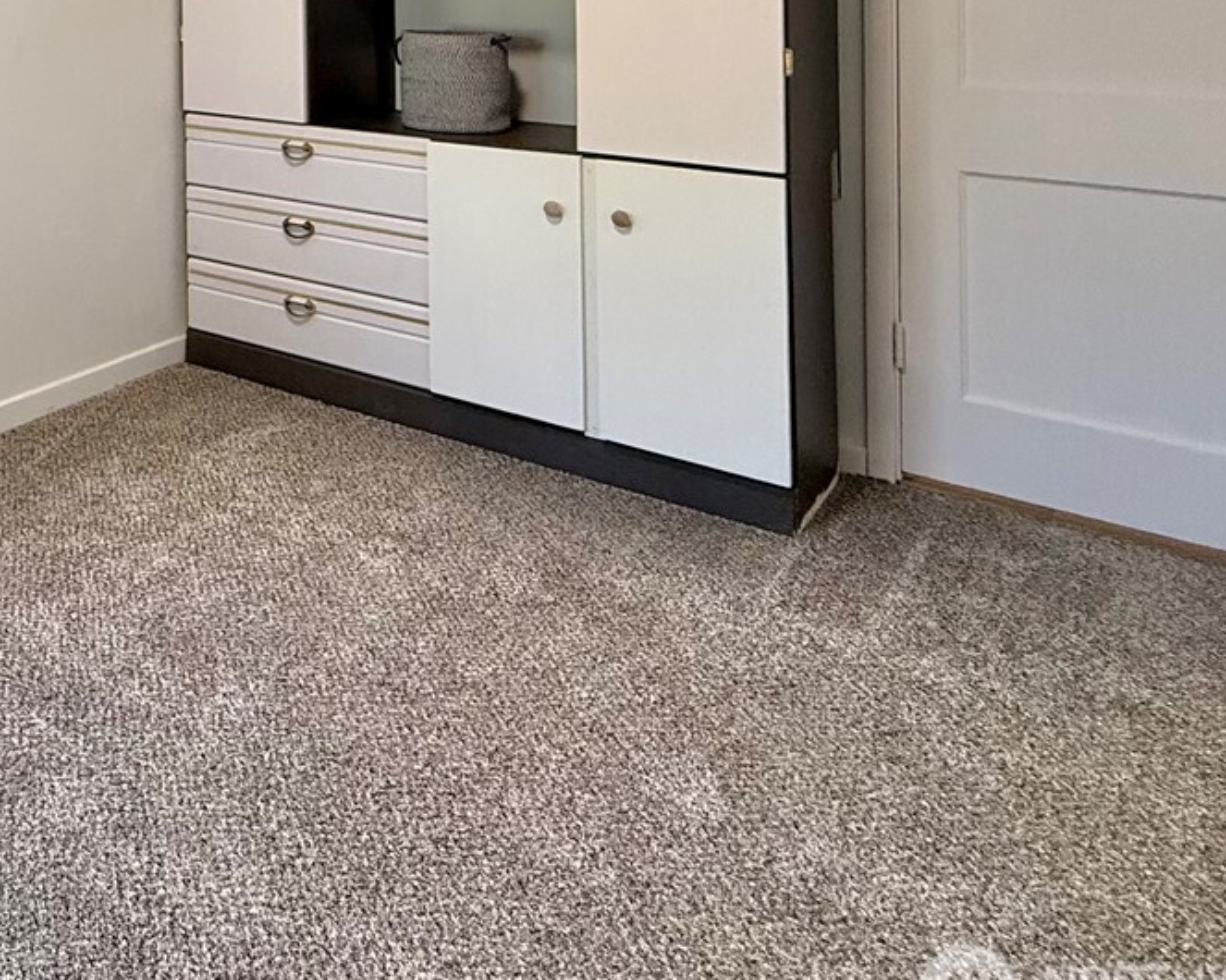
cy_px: -41
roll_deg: -0.2
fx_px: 1197
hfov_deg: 43.6
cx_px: -81
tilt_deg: +0.9
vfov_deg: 38.5
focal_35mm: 33
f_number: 2.2
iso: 200
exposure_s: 1/120
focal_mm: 2.22
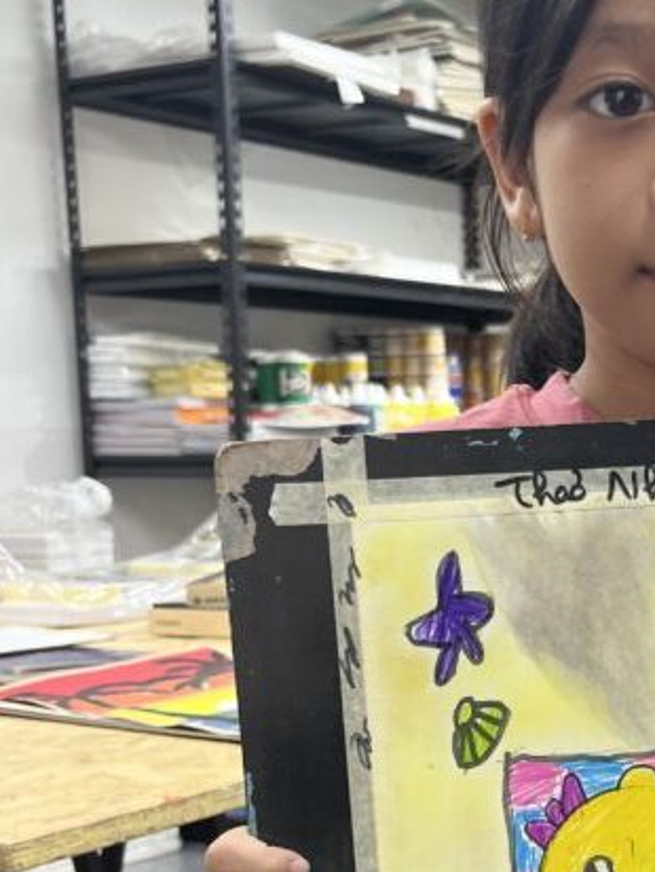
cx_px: 720
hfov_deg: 22.0
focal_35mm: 63
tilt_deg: -9.2
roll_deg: +0.3
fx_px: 1589
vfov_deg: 30.3
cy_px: 636
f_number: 1.6
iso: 80
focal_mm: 5.1
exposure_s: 1/100
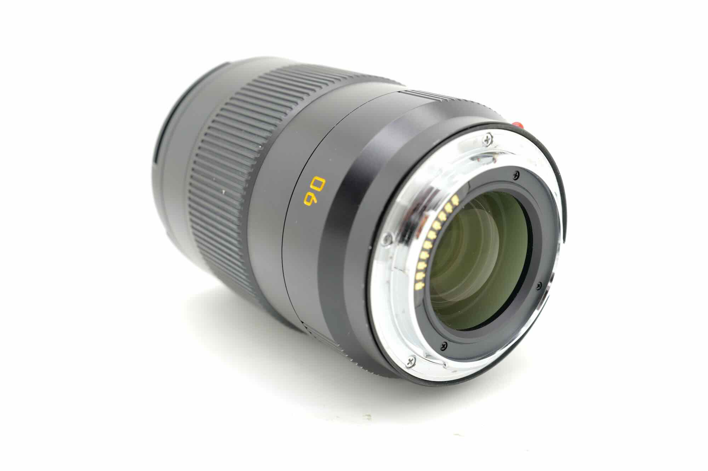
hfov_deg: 45.4
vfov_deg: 31.2
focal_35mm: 43
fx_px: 845
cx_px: 354
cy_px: 236
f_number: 8
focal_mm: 43
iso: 800
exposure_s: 1/60
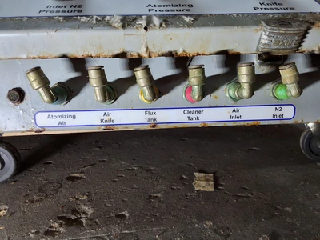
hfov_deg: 63.4
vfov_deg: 49.7
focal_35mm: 28
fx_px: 259
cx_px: 160
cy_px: 120
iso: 100
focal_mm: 2.91
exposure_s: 1/40
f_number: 1.9
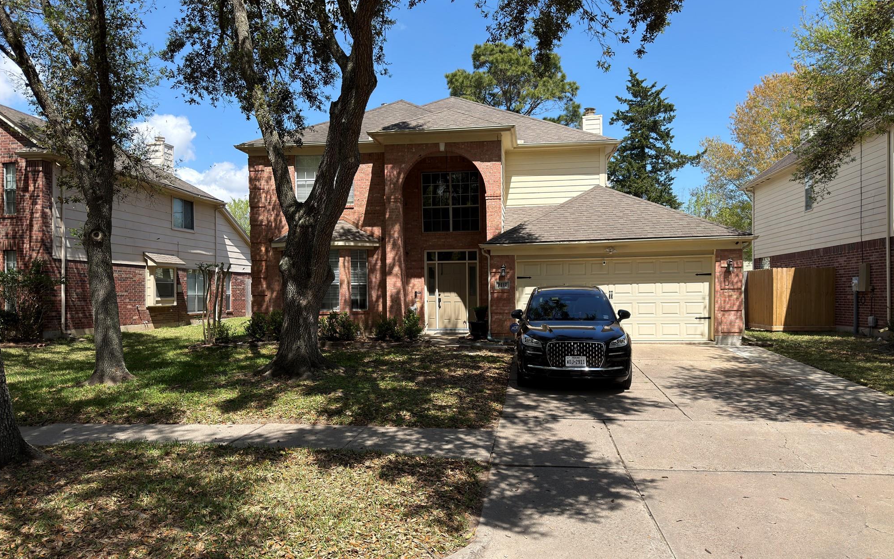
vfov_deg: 47.6
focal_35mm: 26
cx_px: 451
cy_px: 298
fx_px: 633
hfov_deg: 70.4
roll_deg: +0.8
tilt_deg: -0.5
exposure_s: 1/2660
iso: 64
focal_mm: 6.76
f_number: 1.78
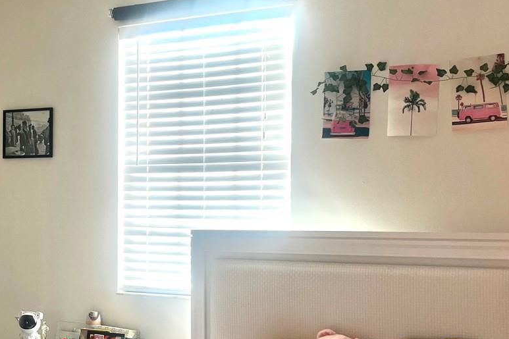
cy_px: 202
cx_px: 115
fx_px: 792
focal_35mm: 56
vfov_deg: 24.1
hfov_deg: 34.7
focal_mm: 5.1
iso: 80
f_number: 1.6
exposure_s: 1/60
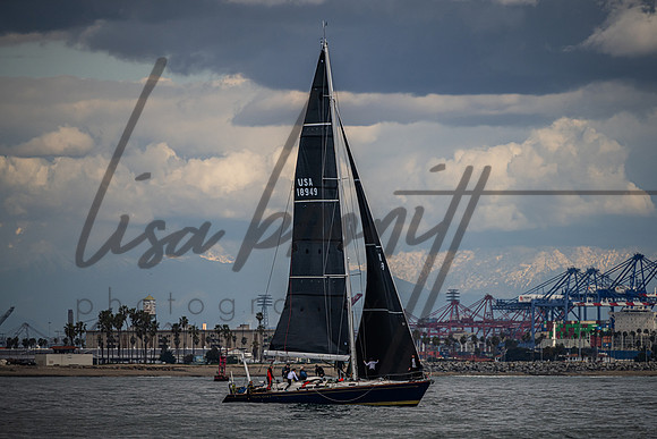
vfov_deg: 3.3
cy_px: 220
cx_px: 328
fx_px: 7591
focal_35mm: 416
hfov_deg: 5.0
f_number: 5.6
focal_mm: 400
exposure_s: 1/4000
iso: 400
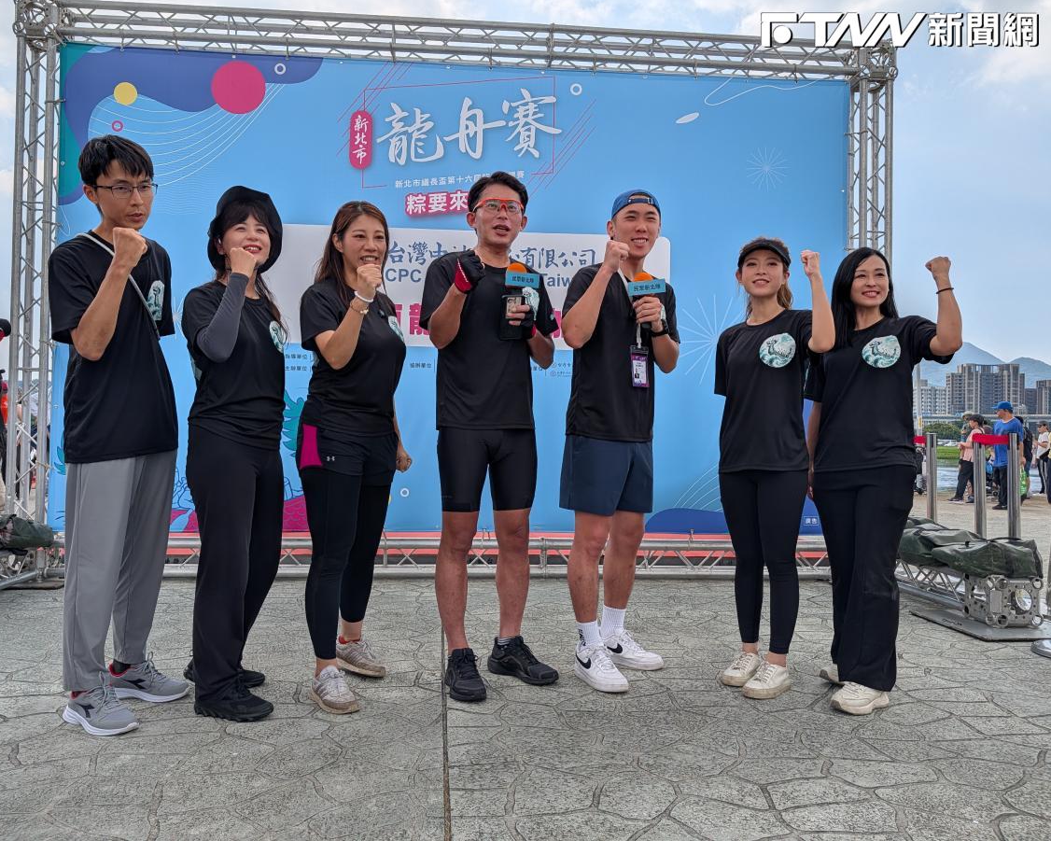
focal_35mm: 25
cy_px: 420
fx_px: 778
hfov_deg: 68.0
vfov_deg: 56.8
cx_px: 493
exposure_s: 1/1294
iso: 17
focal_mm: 6.9
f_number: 1.68
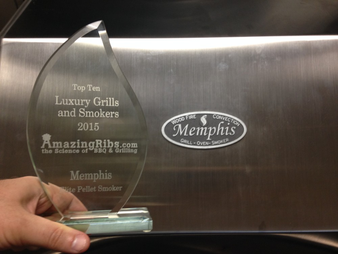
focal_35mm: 33
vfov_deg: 42.9
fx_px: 322
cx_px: 169
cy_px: 127
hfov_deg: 55.4
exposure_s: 1/20
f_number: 2.4
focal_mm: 4.12
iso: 100
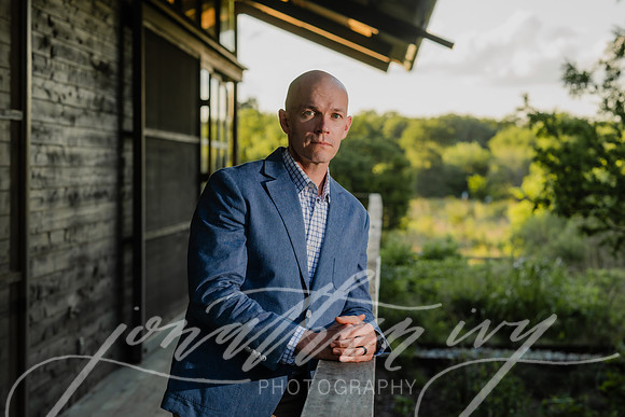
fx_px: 1476
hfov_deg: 23.9
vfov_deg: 16.1
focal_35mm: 85
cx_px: 312
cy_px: 208
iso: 200
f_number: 5
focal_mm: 85
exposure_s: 1/200
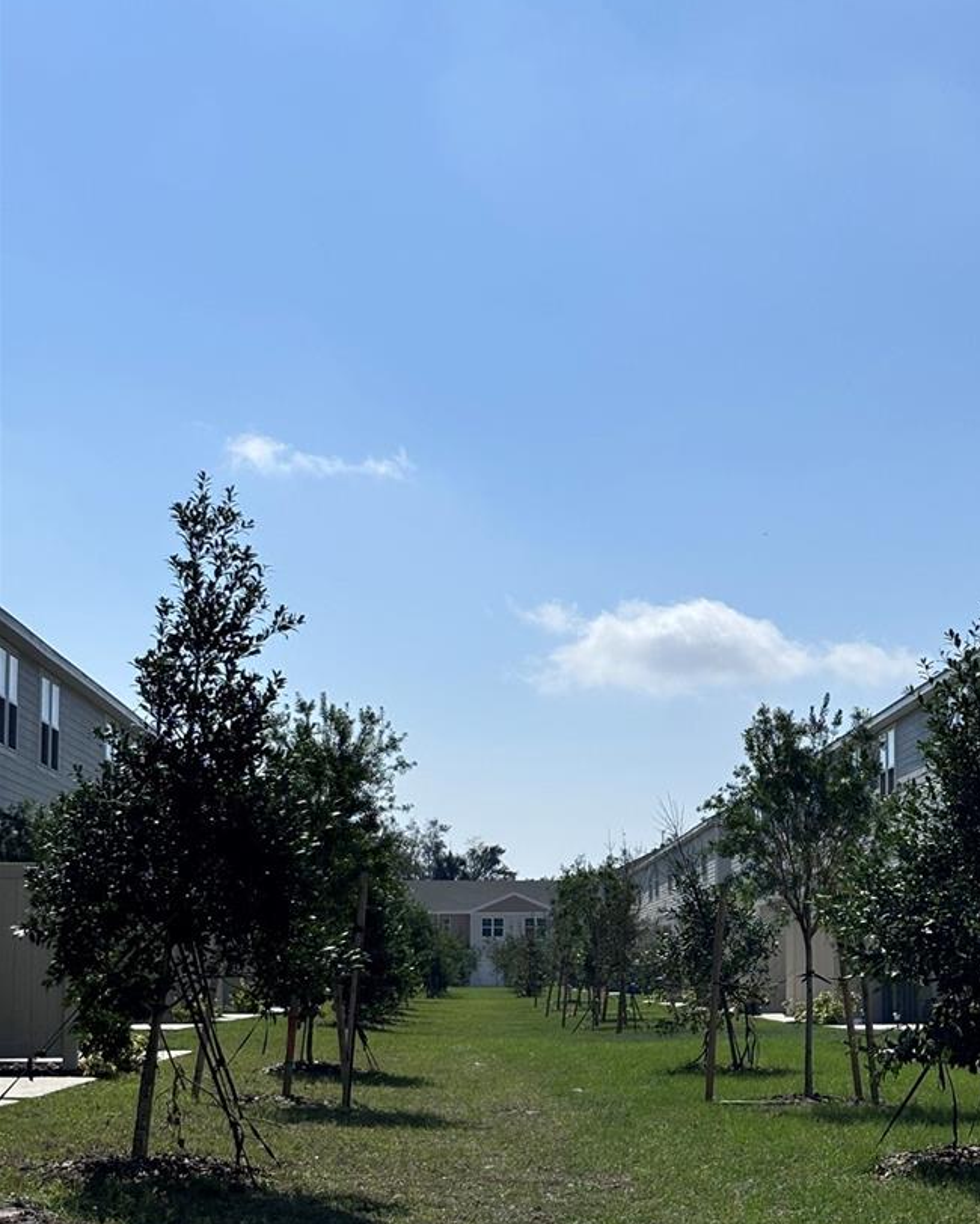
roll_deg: +0.4
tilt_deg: +6.1
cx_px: 677
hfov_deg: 20.3
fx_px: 2718
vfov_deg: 25.4
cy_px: 648
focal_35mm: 75
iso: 32
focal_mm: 5.96
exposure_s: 1/7692
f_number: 1.6
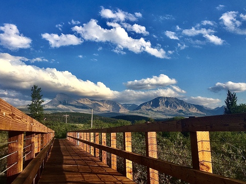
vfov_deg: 41.7
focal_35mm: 34
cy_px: 81
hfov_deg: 53.9
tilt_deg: +8.6
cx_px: 109
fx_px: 242
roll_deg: +0.7
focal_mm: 4.15
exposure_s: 1/1166
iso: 25
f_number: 2.2
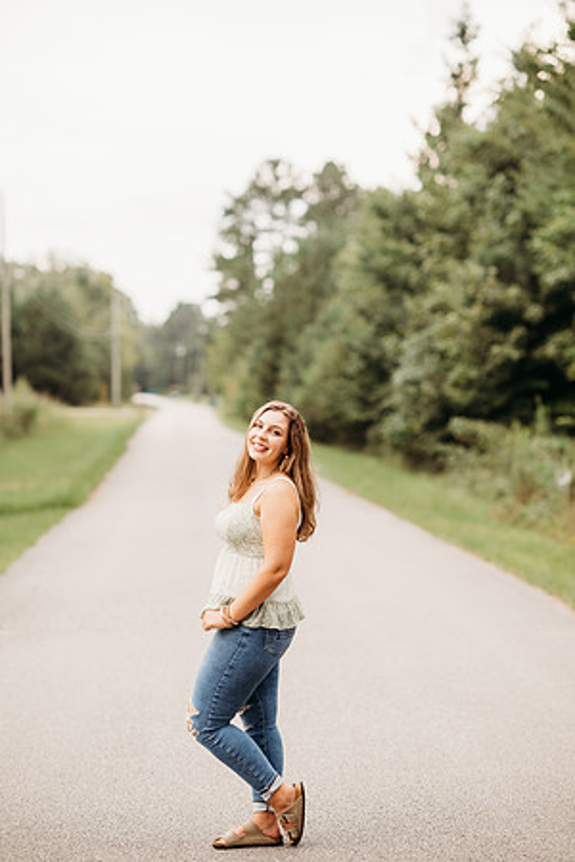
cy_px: 431
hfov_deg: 16.1
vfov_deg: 23.9
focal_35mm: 85
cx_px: 288
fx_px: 2036
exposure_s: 1/250
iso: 250
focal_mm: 85
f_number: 2.2
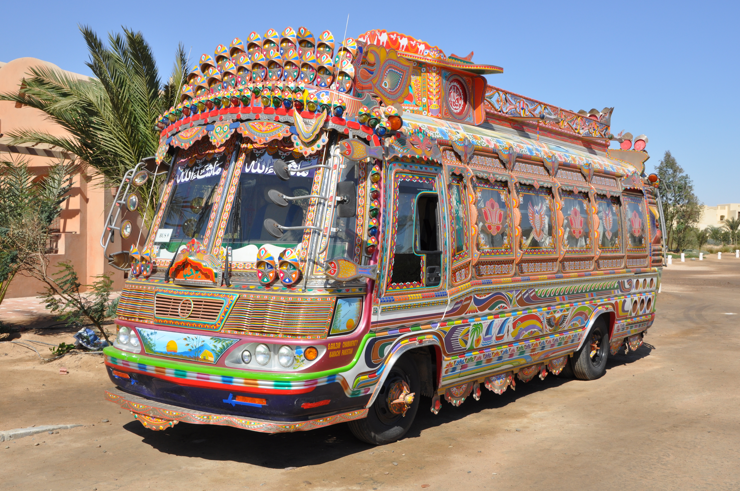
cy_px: 247
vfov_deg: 35.9
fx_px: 760
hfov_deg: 51.9
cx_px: 372
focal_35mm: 37
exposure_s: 1/320
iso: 200
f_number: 9
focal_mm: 24
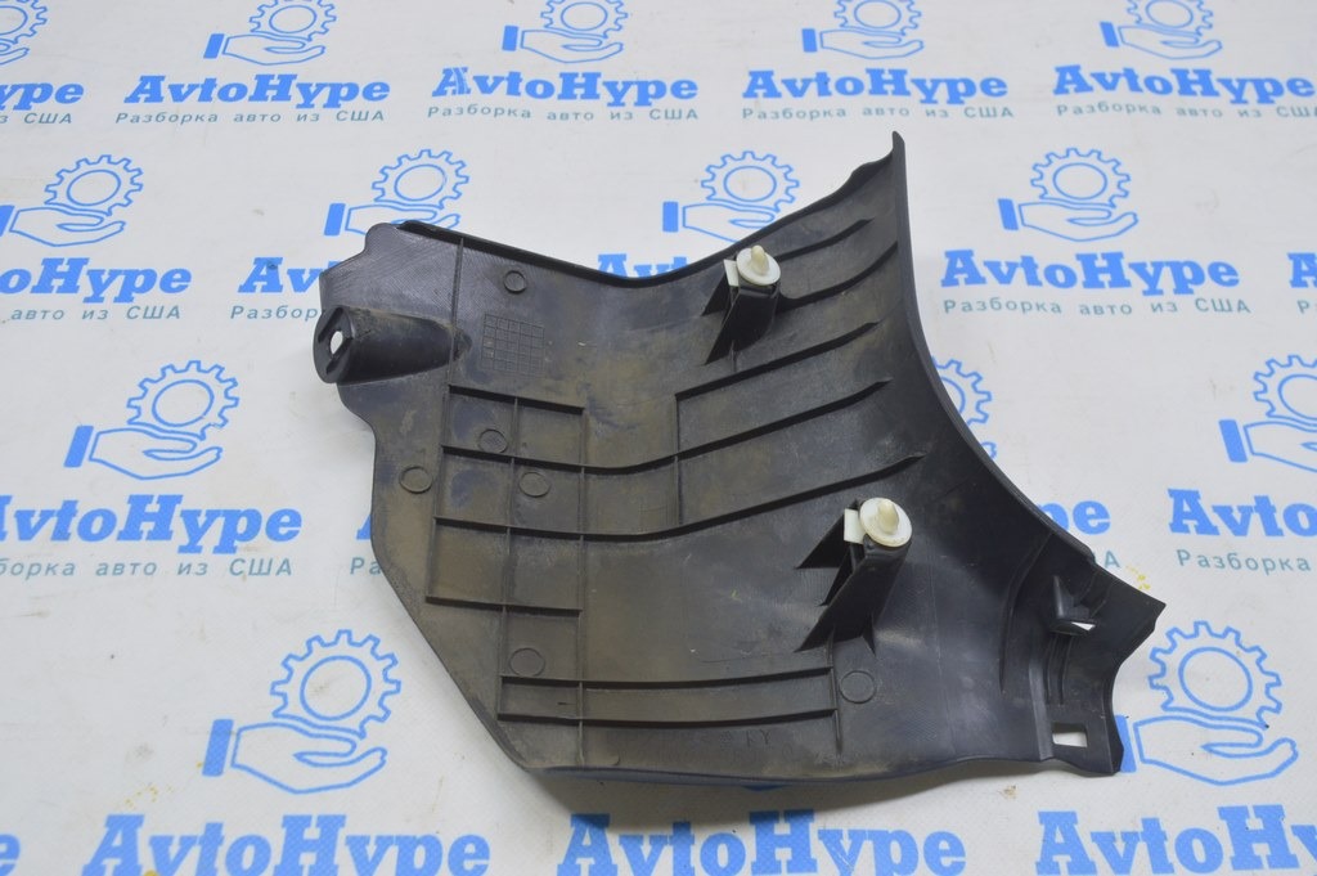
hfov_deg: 53.2
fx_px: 1316
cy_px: 438
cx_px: 658
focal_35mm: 36
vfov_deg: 36.8
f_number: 5.6
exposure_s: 1/20
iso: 400
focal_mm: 24
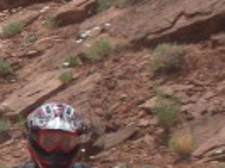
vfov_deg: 3.7
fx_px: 2626
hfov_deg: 4.8
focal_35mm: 404
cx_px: -320
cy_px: 221
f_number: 4.4
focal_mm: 9.1
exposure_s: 1/728
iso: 64
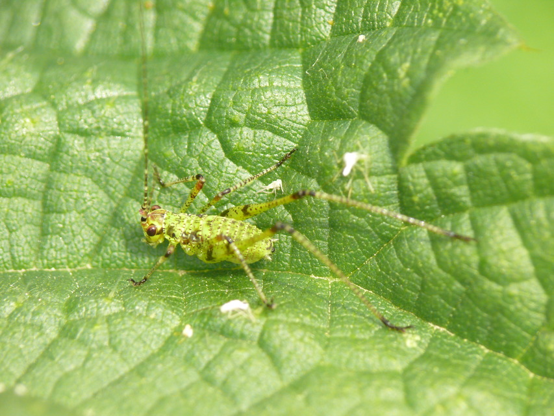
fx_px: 5746
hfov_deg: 5.5
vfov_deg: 4.1
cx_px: 277
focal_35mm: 359
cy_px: 208
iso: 200
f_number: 5.6
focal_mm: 75.9
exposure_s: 1/250
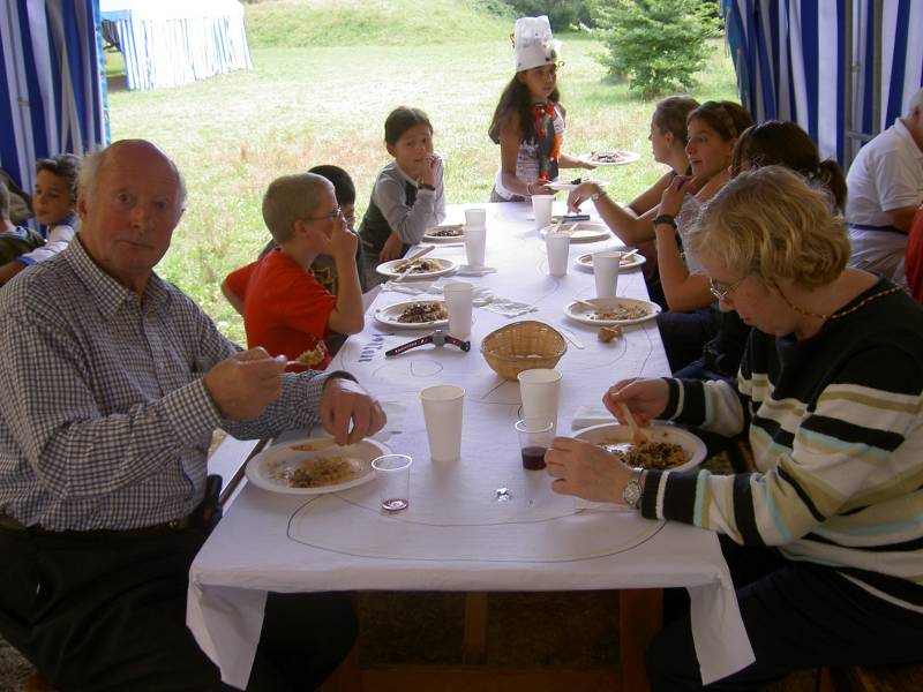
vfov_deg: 36.8
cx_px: 462
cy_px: 346
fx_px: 1040
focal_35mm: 39
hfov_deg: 47.9
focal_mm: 8
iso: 100
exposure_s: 1/80
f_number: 2.8
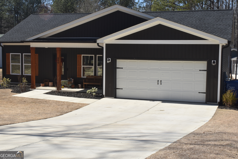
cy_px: 80
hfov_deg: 37.9
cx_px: 119
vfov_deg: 25.8
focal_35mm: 52
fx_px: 347
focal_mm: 35
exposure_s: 1/100
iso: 400
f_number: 29
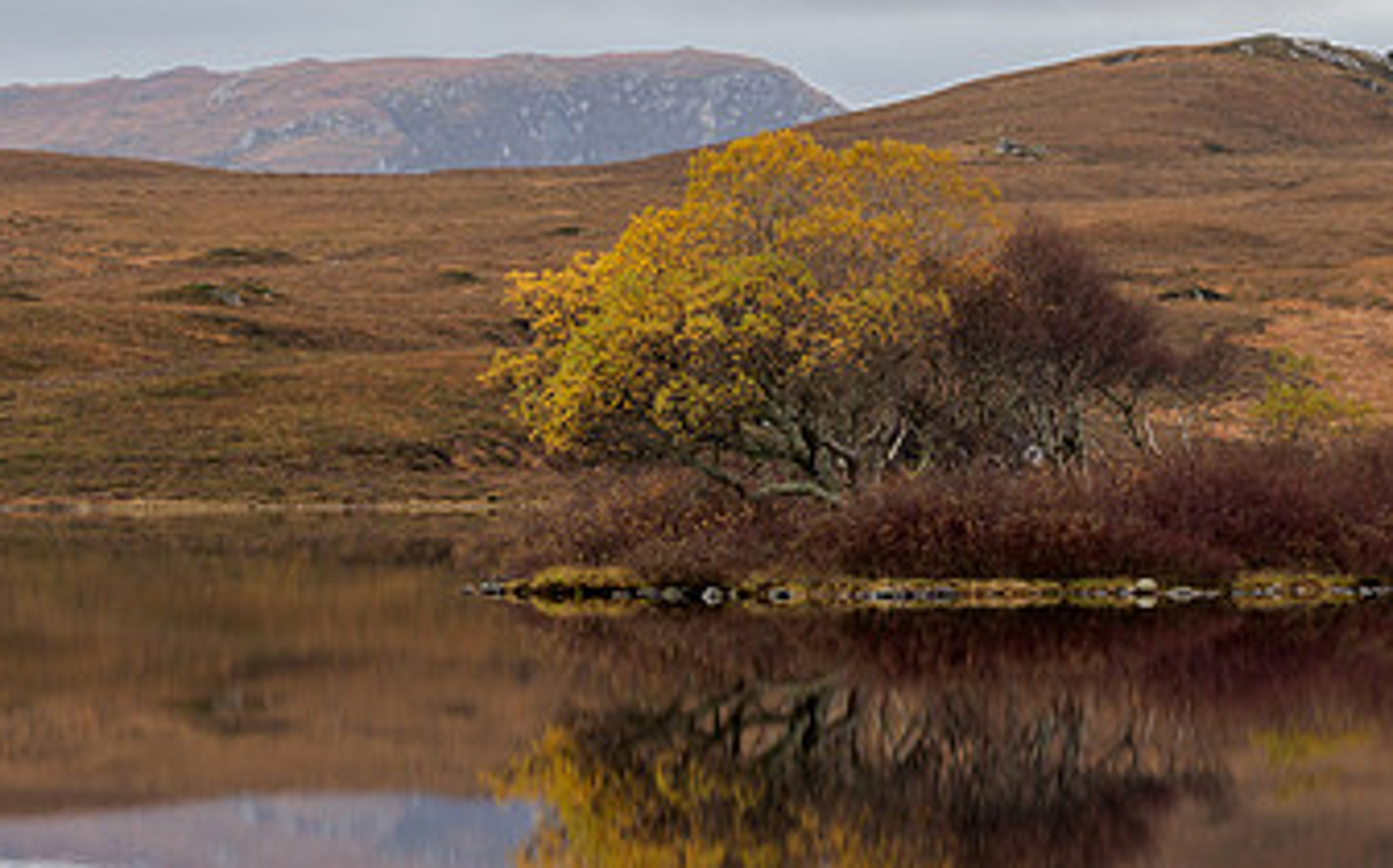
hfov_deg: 9.6
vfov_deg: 6.0
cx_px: 1174
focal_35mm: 219
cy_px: 308
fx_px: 8307
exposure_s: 1/2
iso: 200
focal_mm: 60
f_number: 7.1
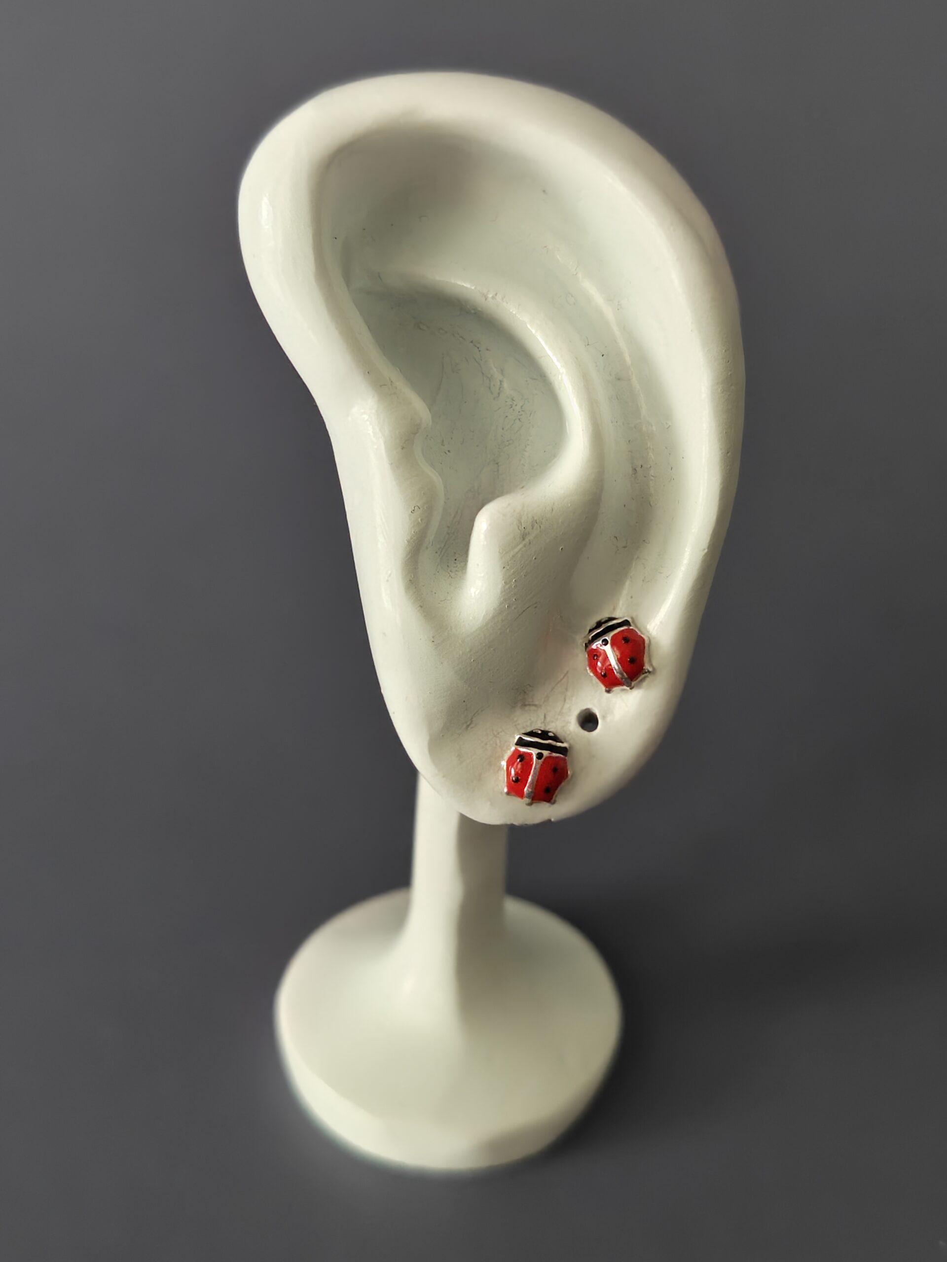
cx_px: 474
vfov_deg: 38.2
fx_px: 1824
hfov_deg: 29.1
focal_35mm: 50
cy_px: 631
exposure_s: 1/100
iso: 519
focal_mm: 6.57
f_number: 1.68
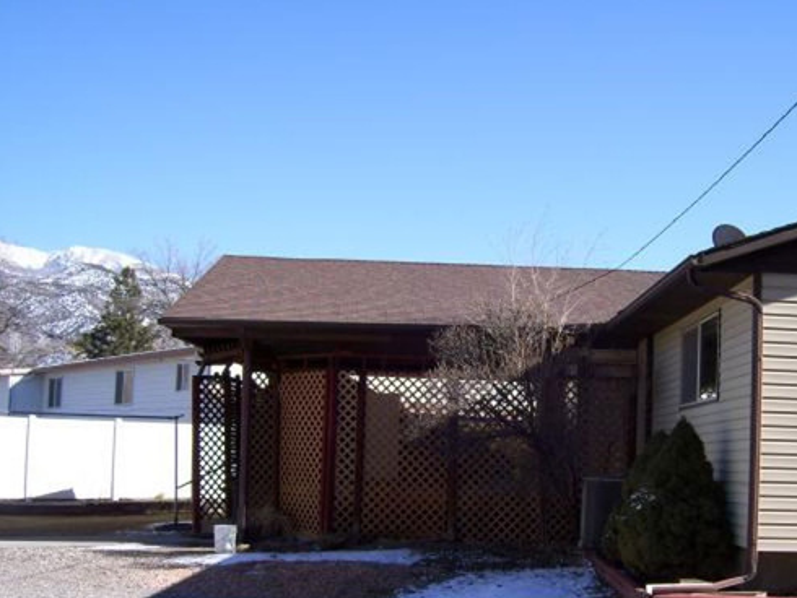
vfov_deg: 30.8
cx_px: 491
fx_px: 1083
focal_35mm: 47
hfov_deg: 40.2
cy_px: 377
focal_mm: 6
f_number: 4.8
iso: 80
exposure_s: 1/250
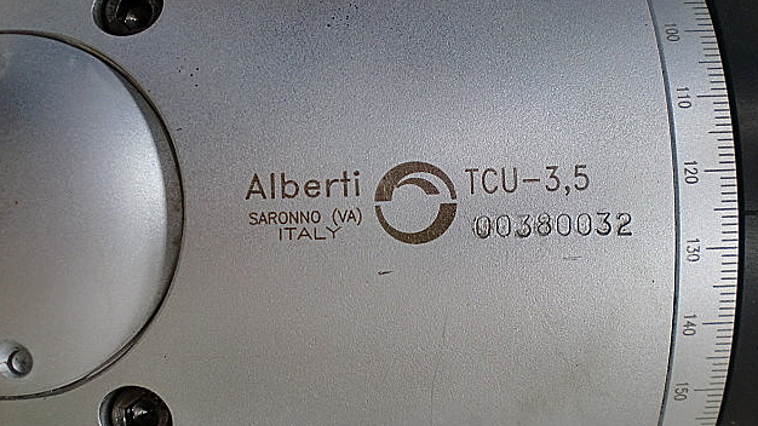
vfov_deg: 30.4
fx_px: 784
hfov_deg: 51.6
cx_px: 384
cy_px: 247
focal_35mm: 39
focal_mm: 6.3
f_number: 3.1
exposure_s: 1/60
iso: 80
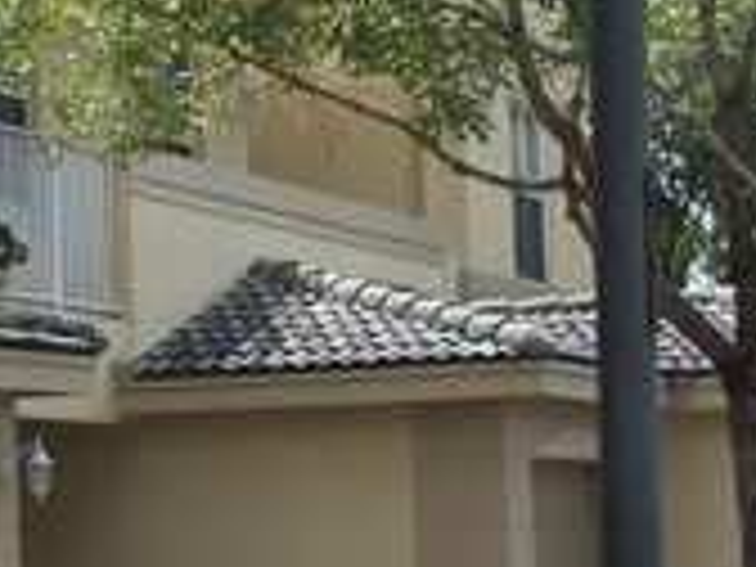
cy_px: 119
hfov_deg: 10.9
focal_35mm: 181
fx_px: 3953
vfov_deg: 8.2
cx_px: 428
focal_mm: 6.3
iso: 80
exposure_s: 1/500
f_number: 4
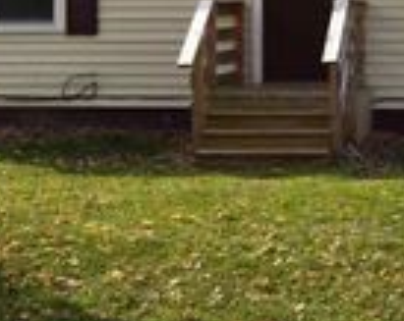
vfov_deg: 14.5
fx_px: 1229
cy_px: -38
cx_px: 318
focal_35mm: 103
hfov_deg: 18.5
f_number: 9
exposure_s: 1/200
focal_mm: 20
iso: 100
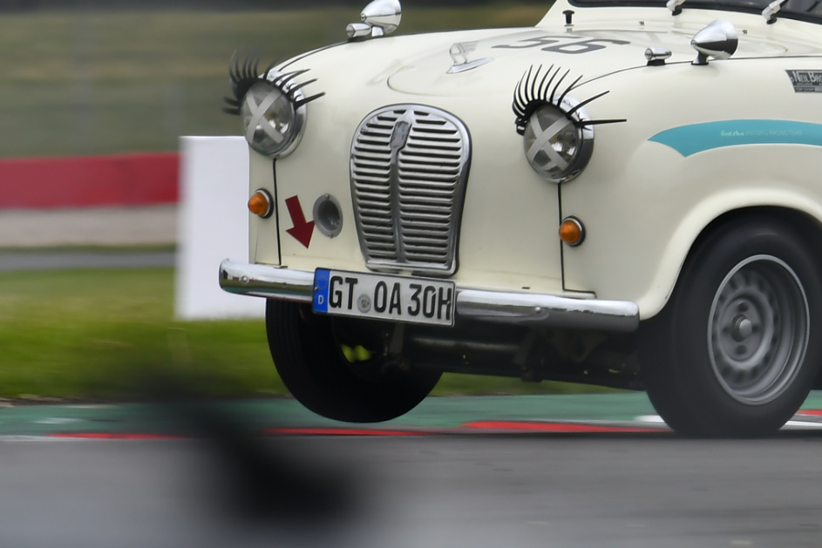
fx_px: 21785
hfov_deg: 2.2
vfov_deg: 1.4
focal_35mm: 954
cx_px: 761
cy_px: 104
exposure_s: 1/320
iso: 160
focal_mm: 300
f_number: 10
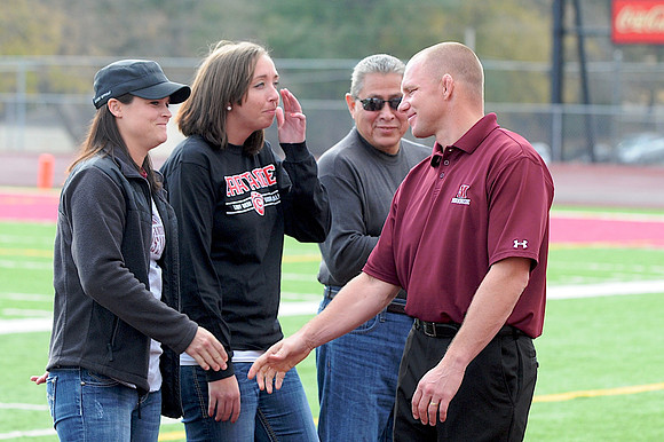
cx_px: 332
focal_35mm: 174
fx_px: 3207
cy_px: 221
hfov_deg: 11.8
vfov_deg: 7.9
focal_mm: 116
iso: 500
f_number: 4
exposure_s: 1/640
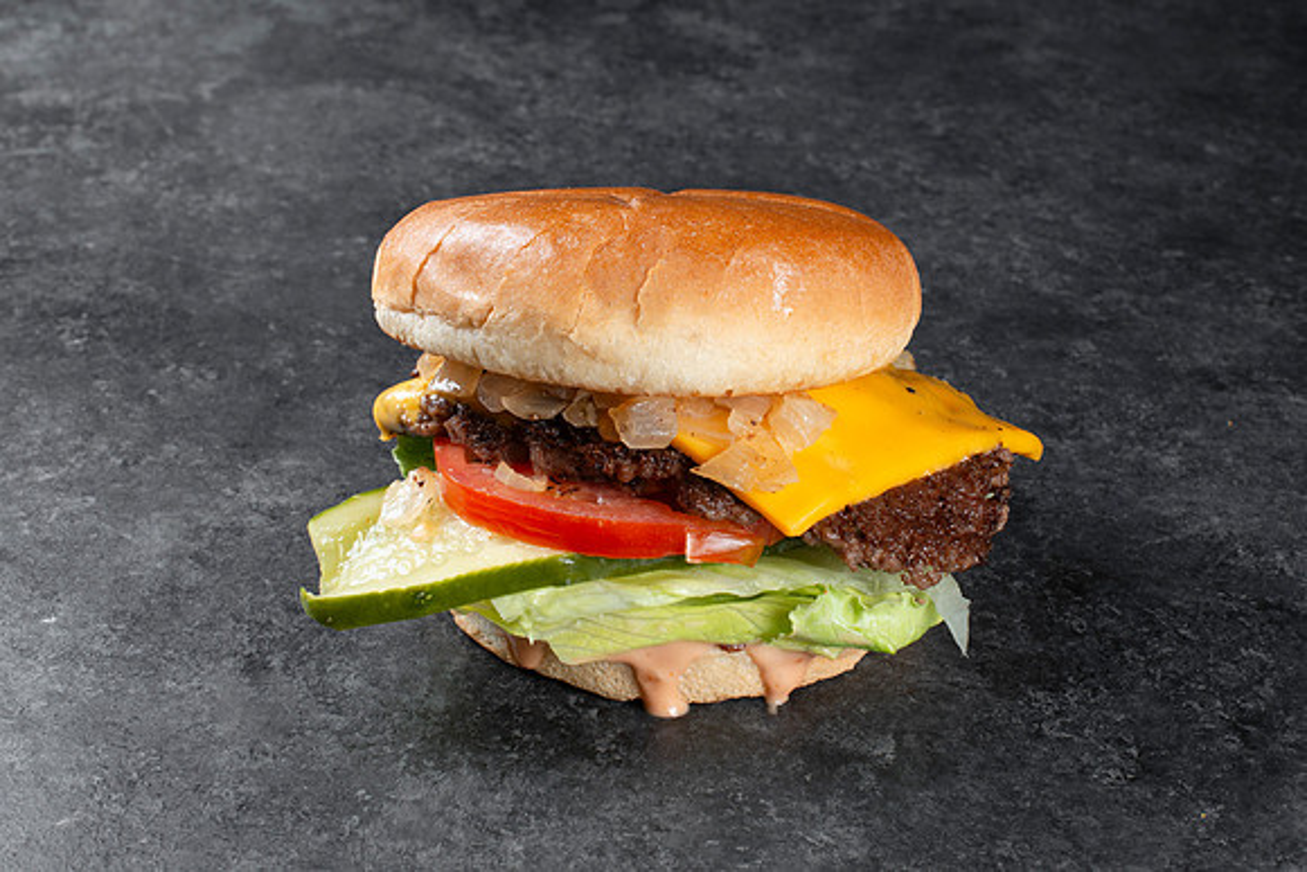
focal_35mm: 62
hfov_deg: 32.2
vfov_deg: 21.8
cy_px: 407
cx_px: 674
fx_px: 2267
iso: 250
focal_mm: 50
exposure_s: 1/200
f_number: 13
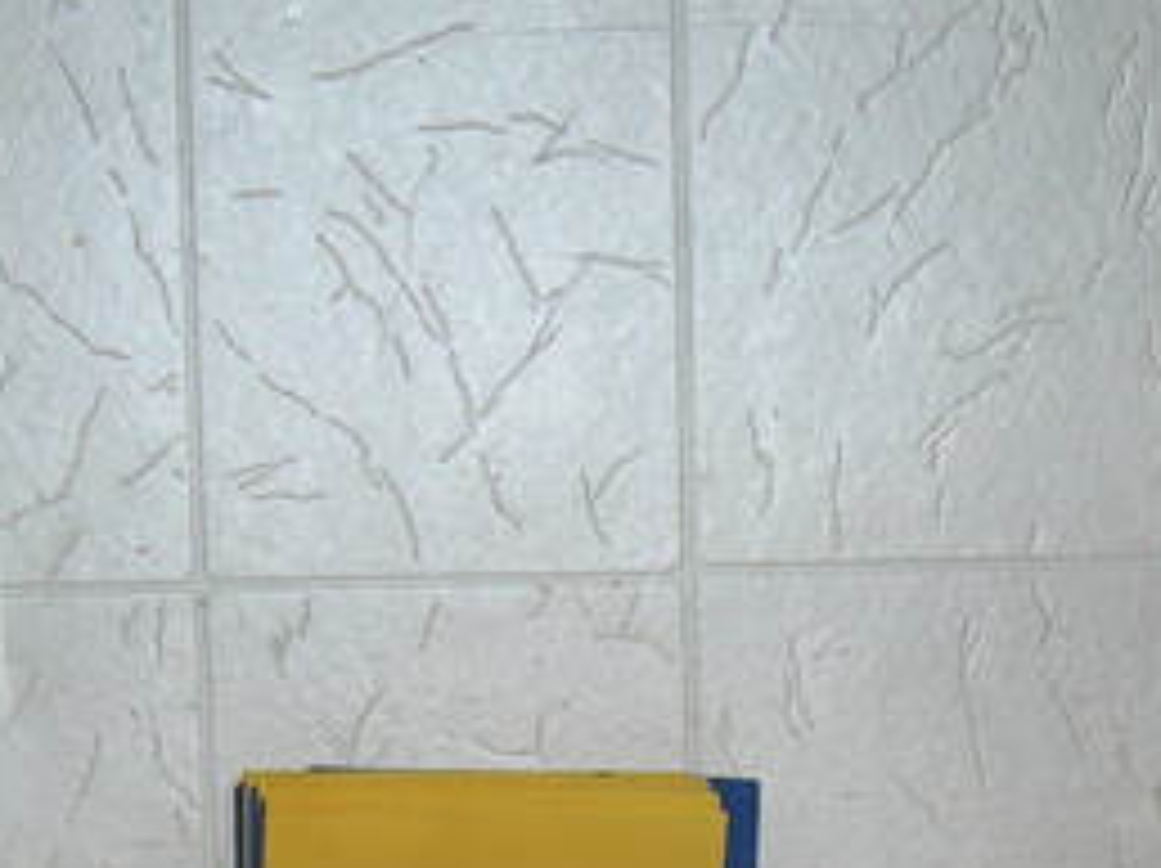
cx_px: 634
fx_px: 3954
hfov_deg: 16.7
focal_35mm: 118
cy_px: 985
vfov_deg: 12.3
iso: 50
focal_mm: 7.8
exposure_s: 1/60.1
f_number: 2.8
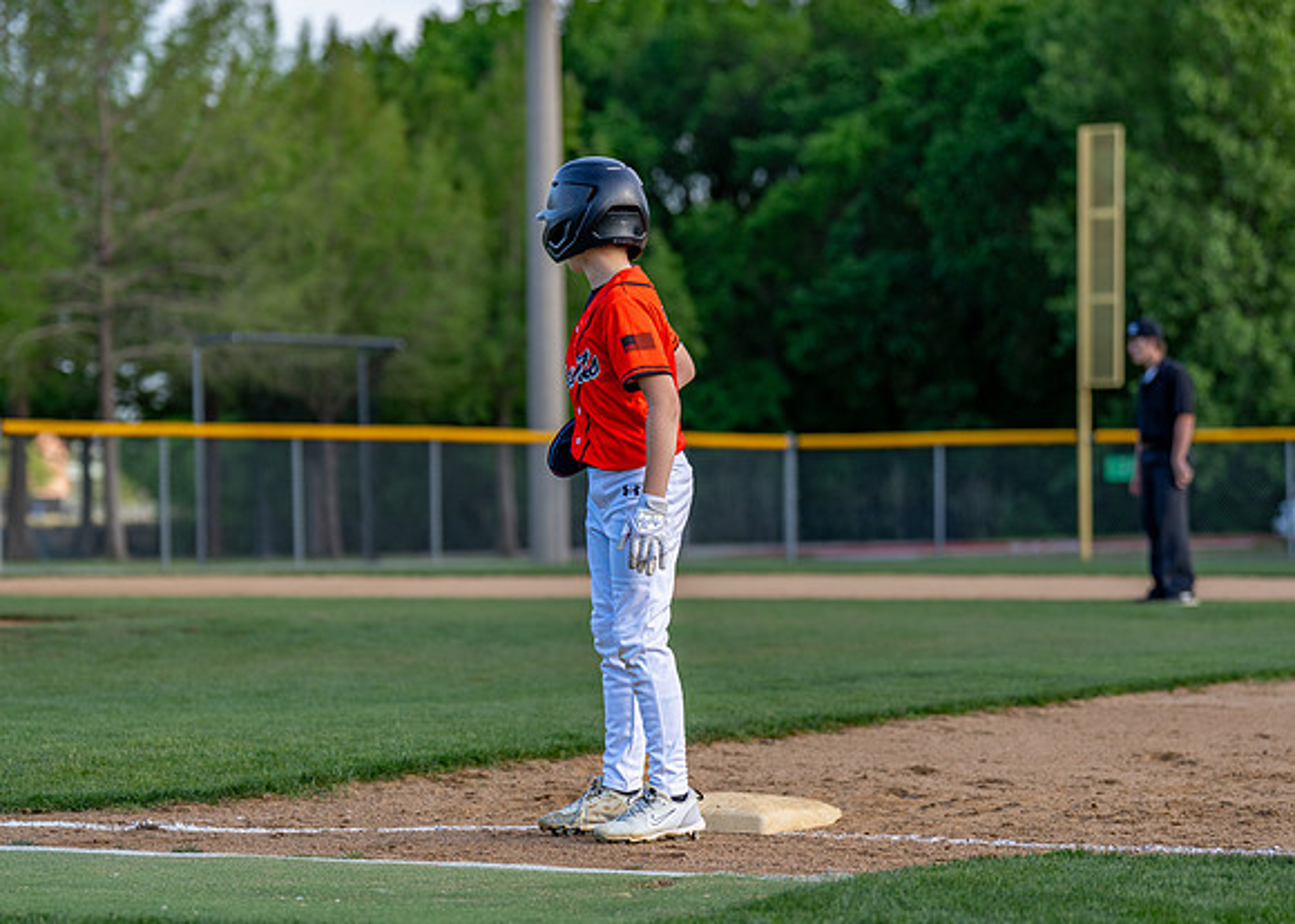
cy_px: 473
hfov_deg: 16.3
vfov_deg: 11.6
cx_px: 562
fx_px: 4533
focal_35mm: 123
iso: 160
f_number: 2.8
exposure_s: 1/1600
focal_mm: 93
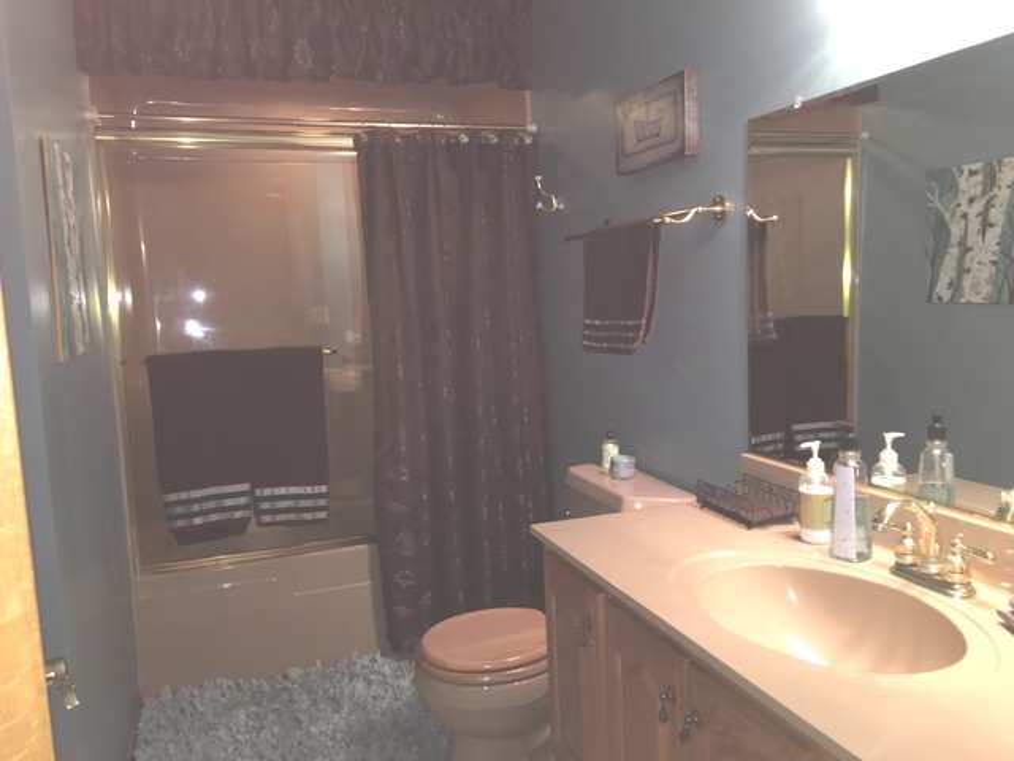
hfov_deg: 61.7
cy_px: 380
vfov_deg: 48.2
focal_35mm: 29
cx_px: 507
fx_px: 849
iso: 80
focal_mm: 4.15
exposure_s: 1/16
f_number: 2.2
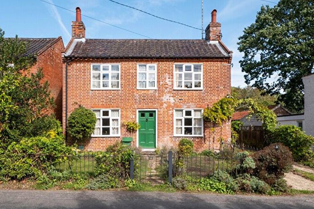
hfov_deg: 71.5
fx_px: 218
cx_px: 154
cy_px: 108
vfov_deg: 51.3
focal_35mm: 25
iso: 160
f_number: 9
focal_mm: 16
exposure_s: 1/125
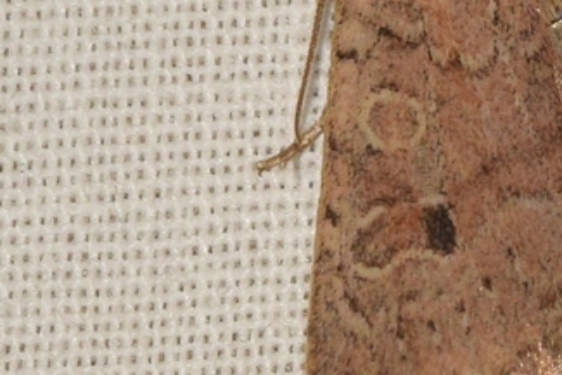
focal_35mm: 620
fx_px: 9683
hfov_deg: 3.3
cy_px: 29
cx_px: 612
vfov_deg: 2.2
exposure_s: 1/160
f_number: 14
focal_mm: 140
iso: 400
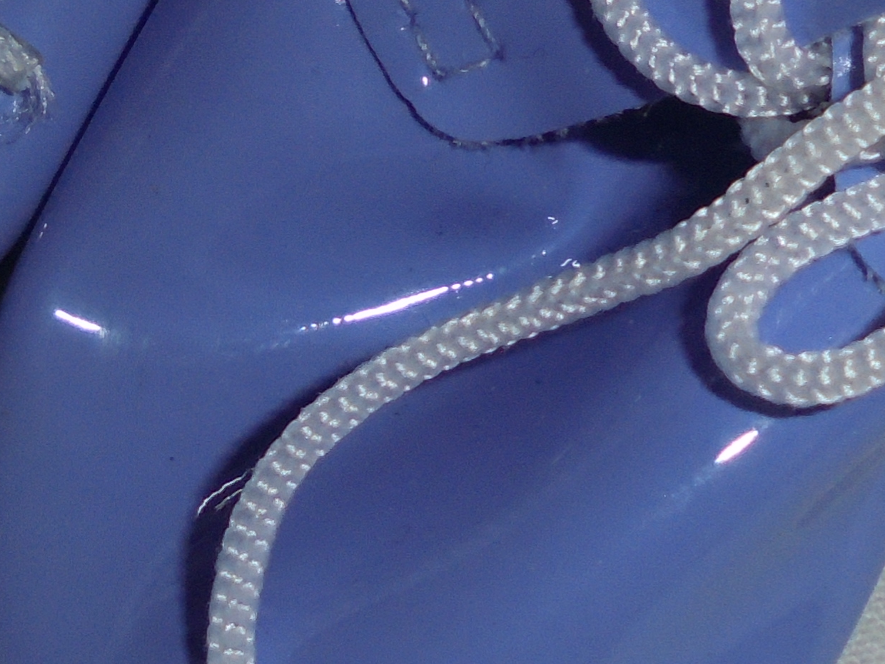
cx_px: 128
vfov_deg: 13.5
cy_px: -9
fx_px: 2761
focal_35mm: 108
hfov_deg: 18.0
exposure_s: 1/30
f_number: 11.5
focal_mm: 4.6
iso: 100
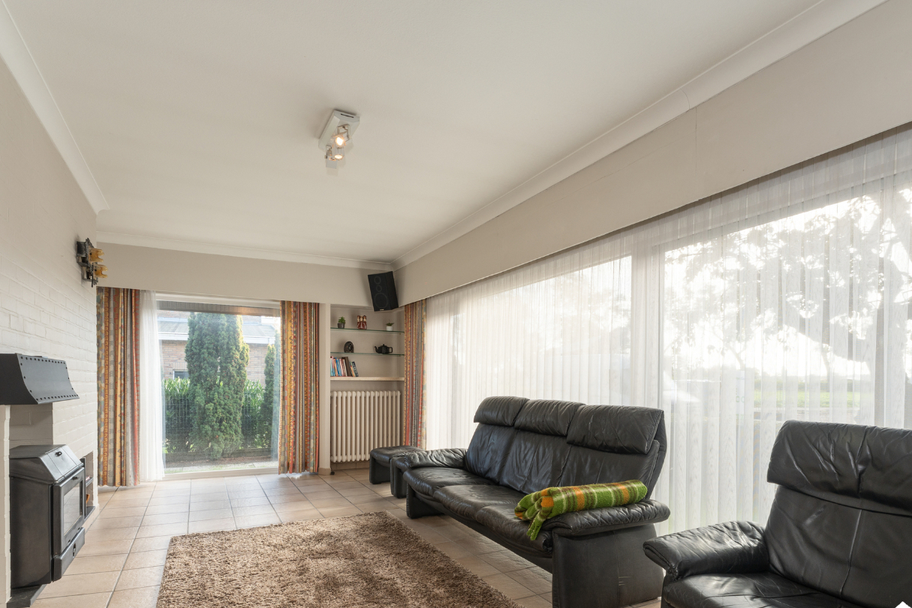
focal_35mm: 20
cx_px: 445
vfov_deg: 60.6
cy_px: 389
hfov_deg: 83.6
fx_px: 510
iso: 250
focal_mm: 15.1
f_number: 11
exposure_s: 1/13
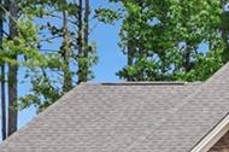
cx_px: 164
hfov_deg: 11.5
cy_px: 159
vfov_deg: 7.6
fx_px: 1130
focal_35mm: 178
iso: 200
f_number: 9
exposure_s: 1/320
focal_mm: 22
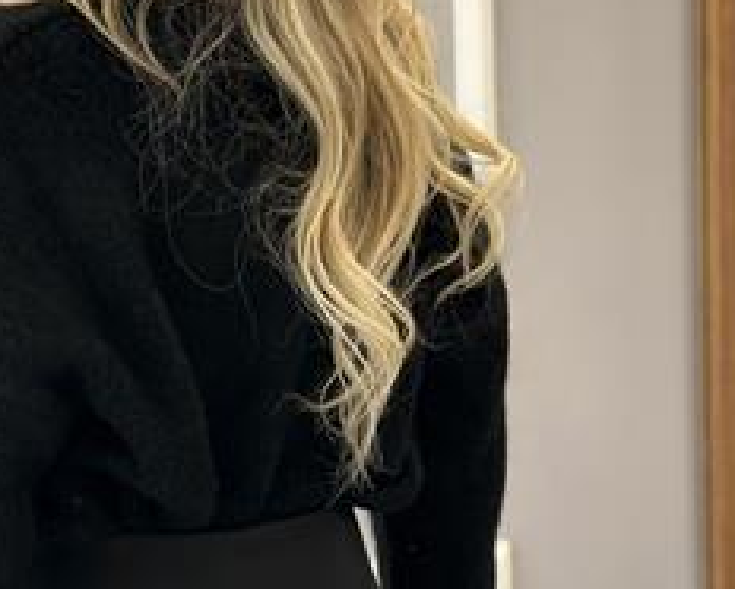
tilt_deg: -8.5
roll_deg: +3.0
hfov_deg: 18.1
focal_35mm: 105
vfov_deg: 14.7
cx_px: 143
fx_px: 2286
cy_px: 352
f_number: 1.78
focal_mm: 6.86
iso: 125
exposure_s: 1/75
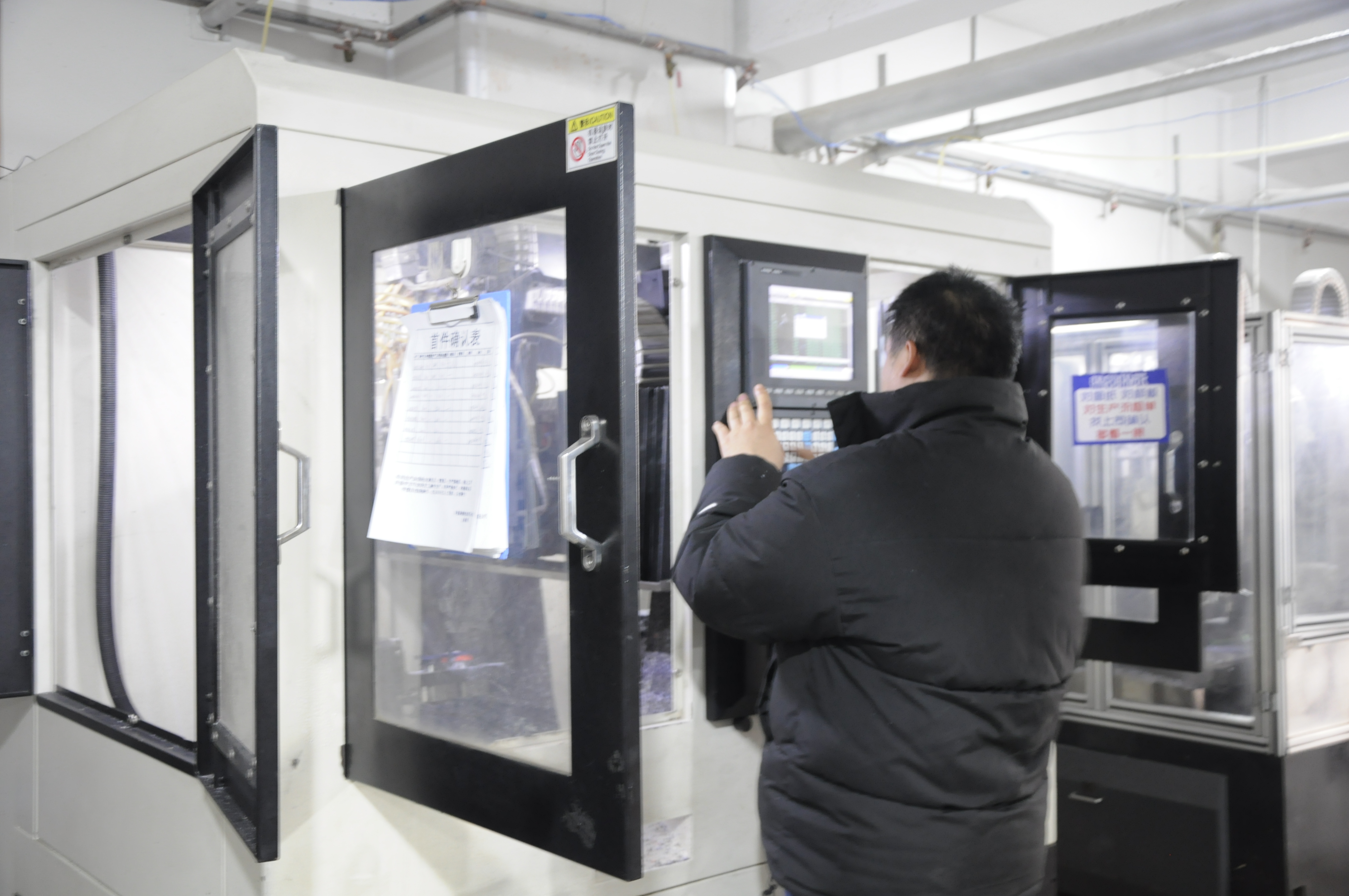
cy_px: 448
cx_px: 674
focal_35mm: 36
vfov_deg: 36.8
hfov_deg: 53.2
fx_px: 1347
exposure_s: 1/5
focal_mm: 24
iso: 800
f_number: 5
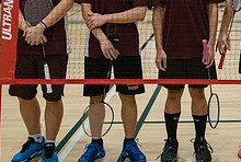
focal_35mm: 94
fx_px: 631
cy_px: -40
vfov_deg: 14.1
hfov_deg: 20.6
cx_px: 267
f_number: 3.5
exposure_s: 1/400
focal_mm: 32
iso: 8000
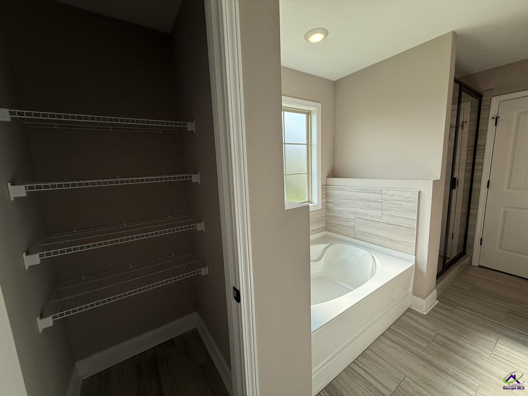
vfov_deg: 85.7
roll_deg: +2.1
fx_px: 214
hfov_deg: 102.1
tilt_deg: -8.2
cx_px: 264
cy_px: 198
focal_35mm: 14
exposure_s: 1/303
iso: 64
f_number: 2.2
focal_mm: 2.22
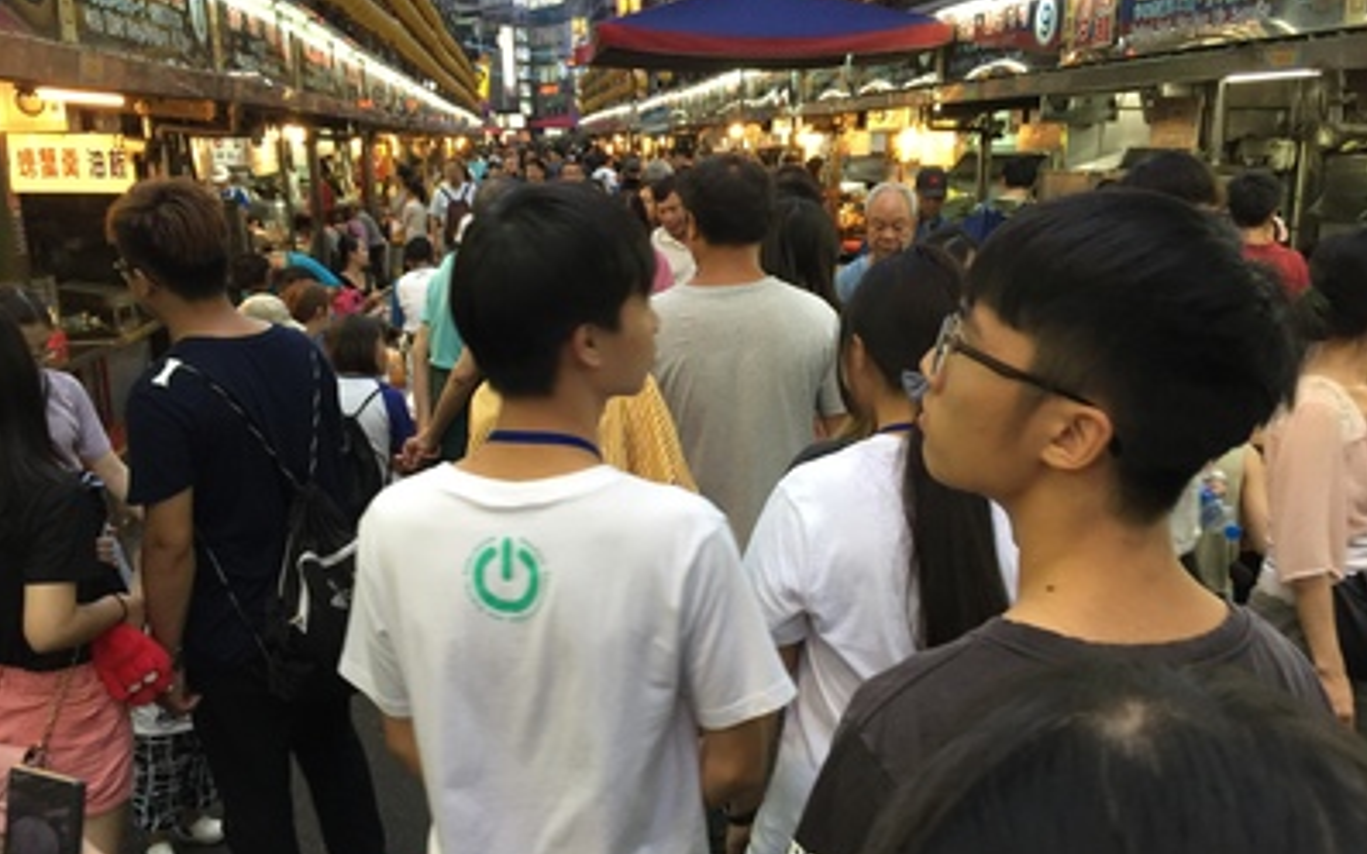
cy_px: 479
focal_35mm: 31
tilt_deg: -14.1
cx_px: 682
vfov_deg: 40.5
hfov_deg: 61.2
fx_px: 1155
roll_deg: +0.5
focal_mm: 4.15
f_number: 2.2
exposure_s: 1/15
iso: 32
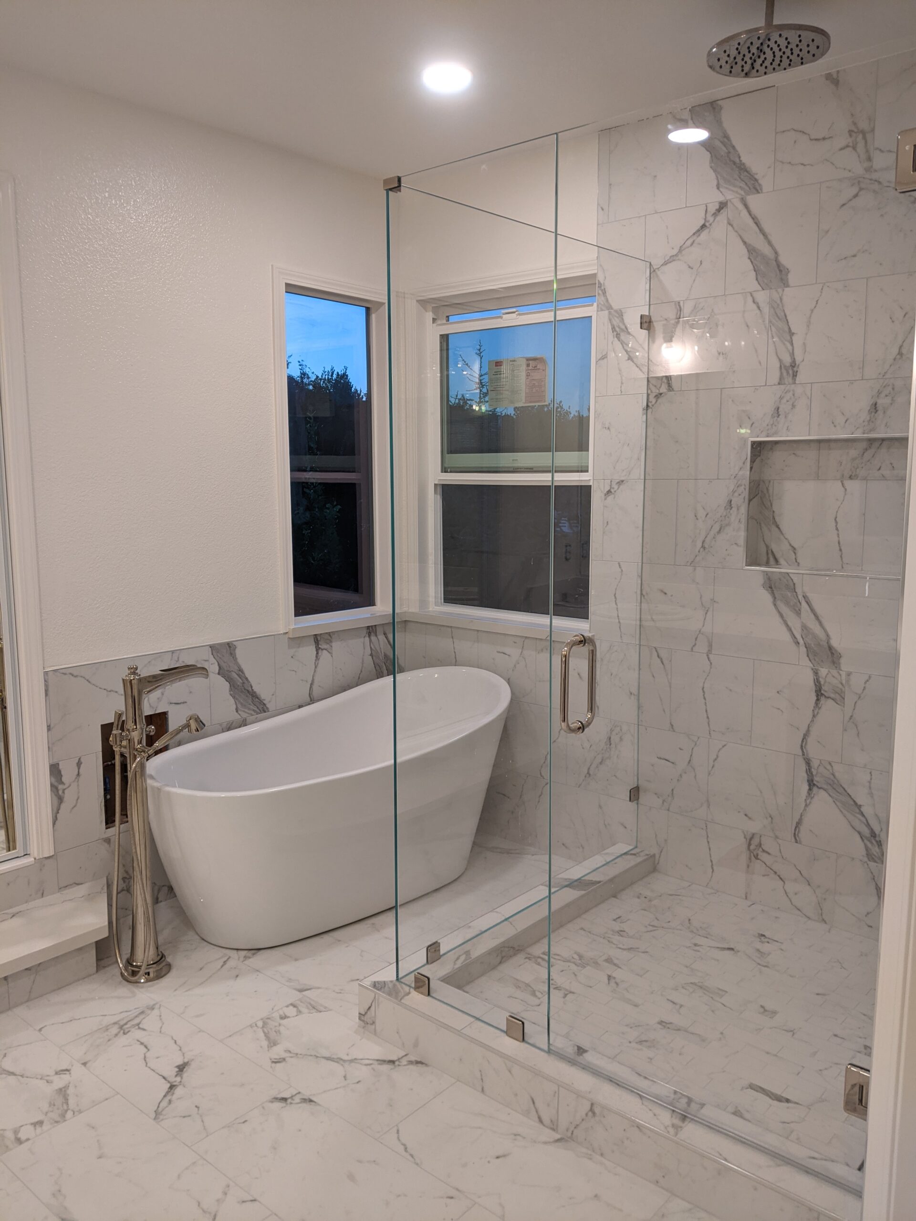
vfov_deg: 65.3
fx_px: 953
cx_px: 458
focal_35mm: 27
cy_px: 610
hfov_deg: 51.4
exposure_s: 1/59.9
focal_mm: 4.44
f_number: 1.8
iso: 83
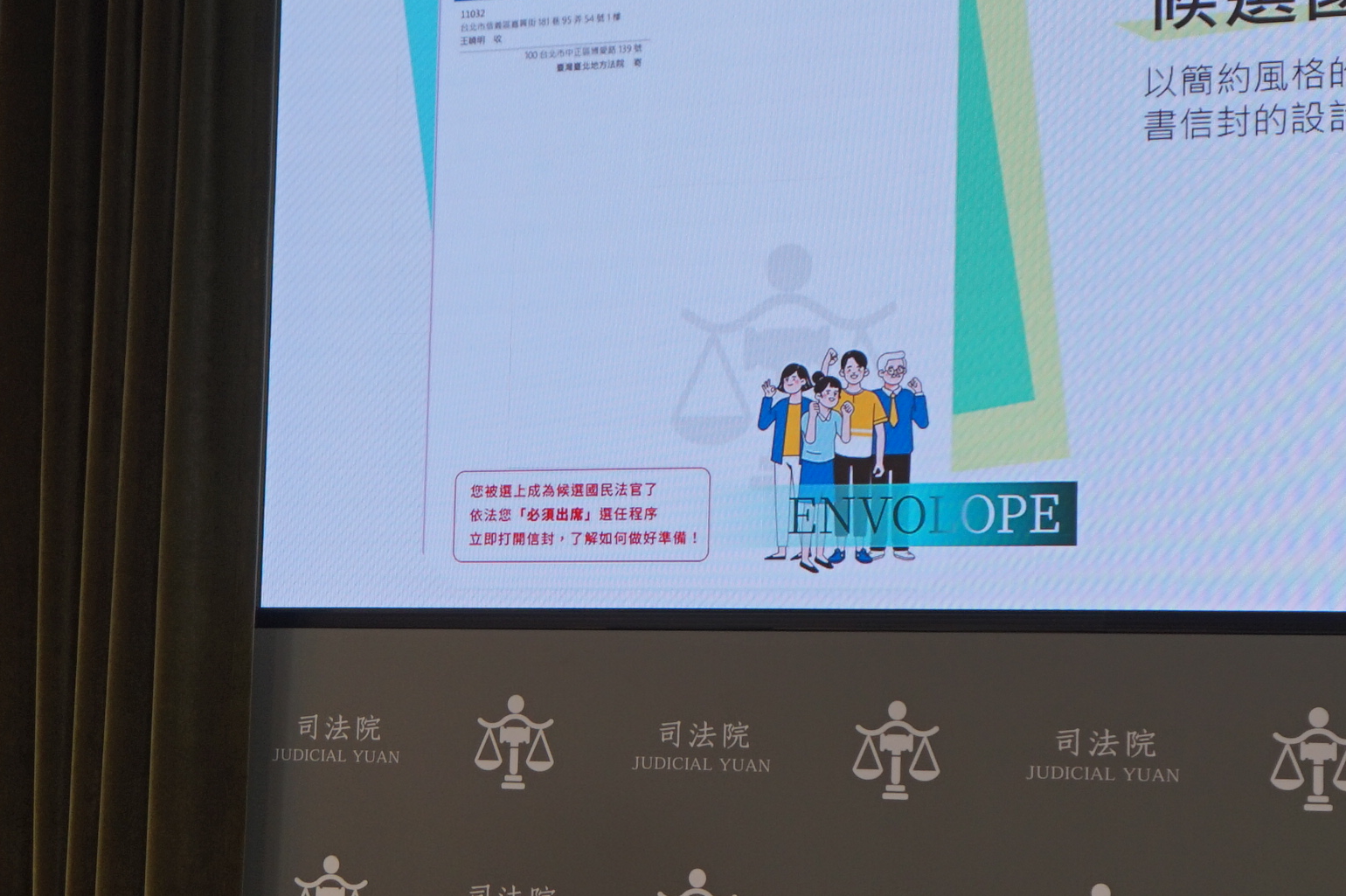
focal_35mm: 94
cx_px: 684
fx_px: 3522
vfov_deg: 14.5
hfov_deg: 21.6
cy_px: 360
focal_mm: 25
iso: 100
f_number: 4.5
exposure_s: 1/60
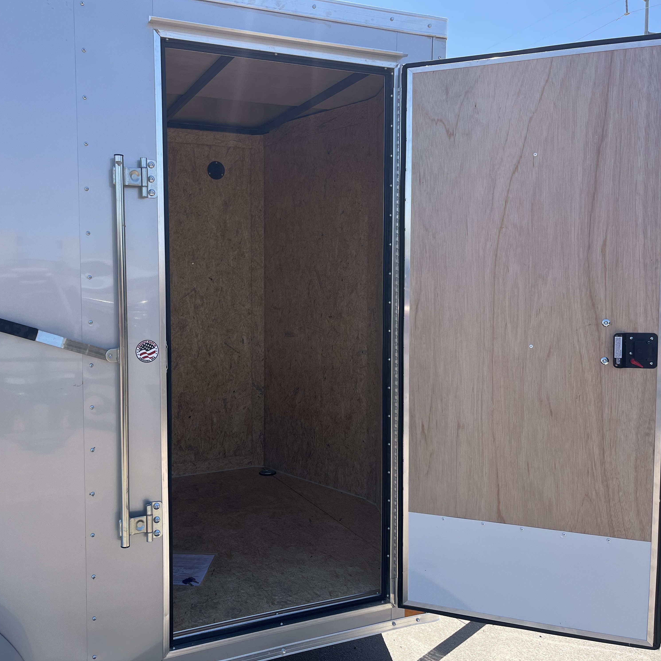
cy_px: 329
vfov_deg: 52.5
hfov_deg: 52.4
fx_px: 670
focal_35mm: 31
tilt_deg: -2.4
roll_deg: -0.6
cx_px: 284
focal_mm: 5.1
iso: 50
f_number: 1.6
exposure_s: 1/1372
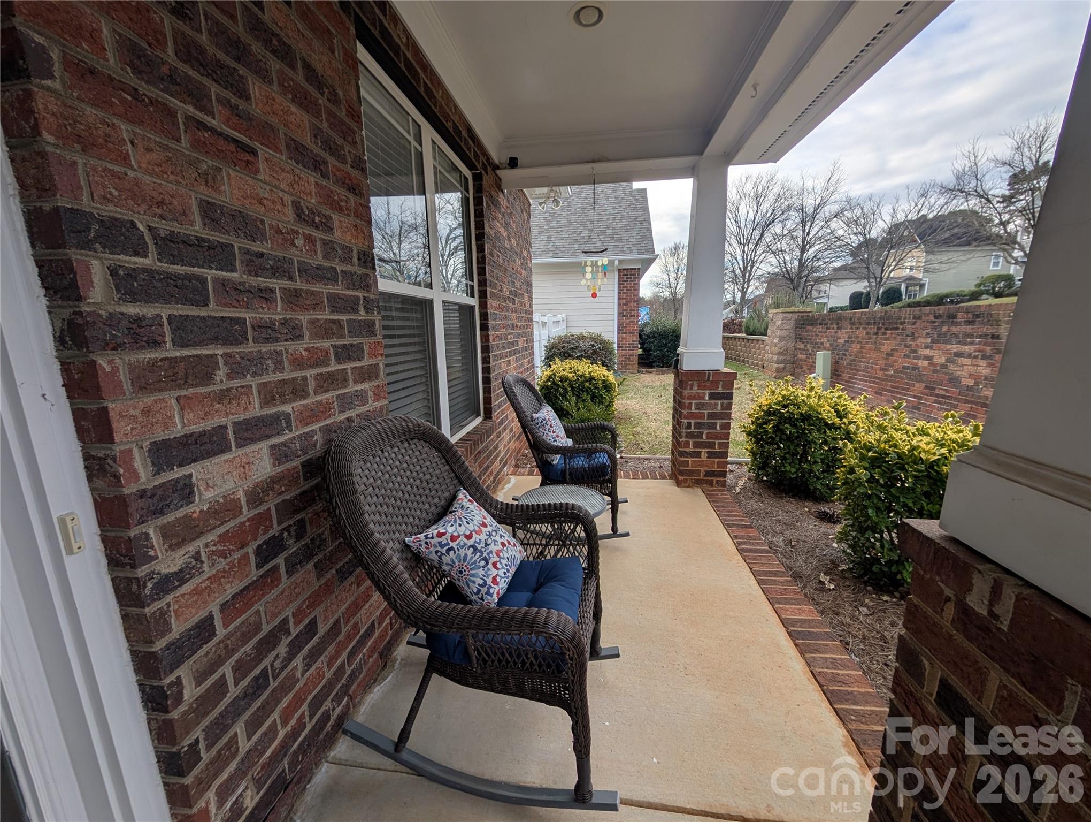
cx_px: 546
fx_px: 379
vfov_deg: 94.6
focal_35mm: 12
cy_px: 411
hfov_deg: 110.5
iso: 50
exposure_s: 1/1220
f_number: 1.7
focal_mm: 2.02
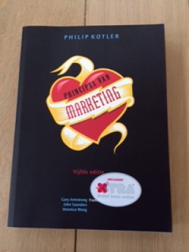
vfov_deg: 60.0
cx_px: 94
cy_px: 126
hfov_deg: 46.8
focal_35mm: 30
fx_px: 218
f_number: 2.2
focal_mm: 4.12
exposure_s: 1/30
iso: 125
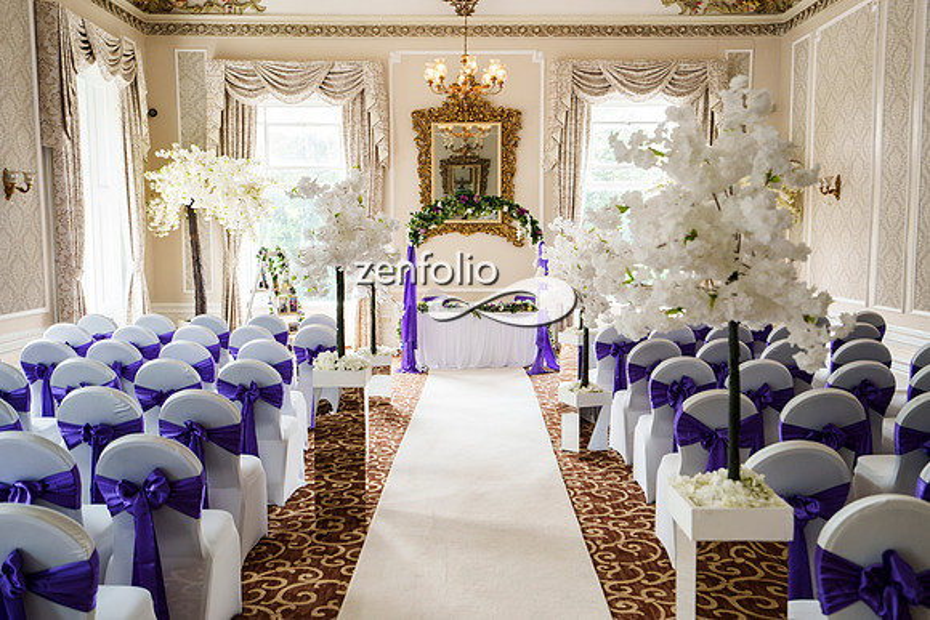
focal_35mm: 37
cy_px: 310
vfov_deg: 36.4
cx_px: 470
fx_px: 944
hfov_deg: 52.4
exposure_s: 1/250
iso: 800
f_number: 4
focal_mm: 35
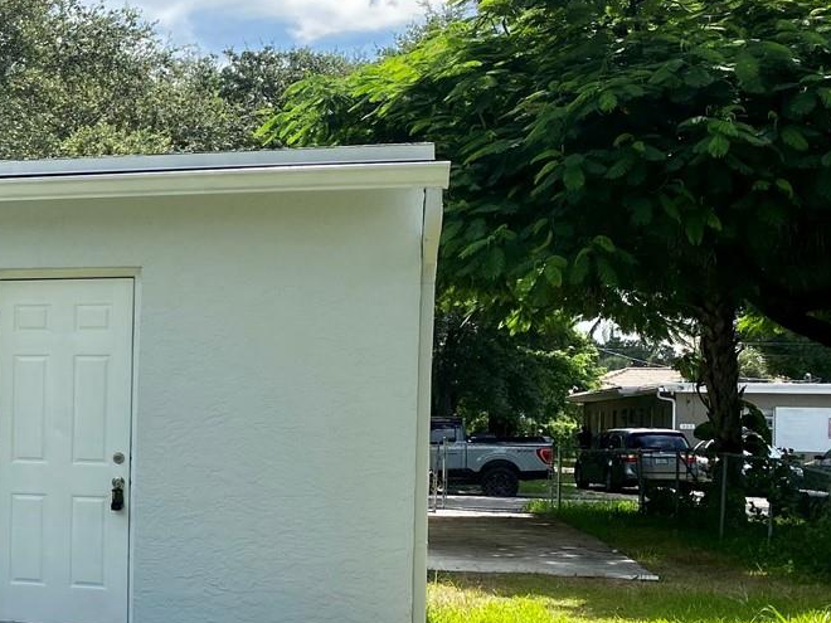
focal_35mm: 63
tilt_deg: -0.3
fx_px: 1512
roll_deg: -1.5
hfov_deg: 27.4
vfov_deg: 23.1
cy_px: 437
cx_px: -138
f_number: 1.8
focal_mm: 4.25
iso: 32
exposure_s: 1/1808
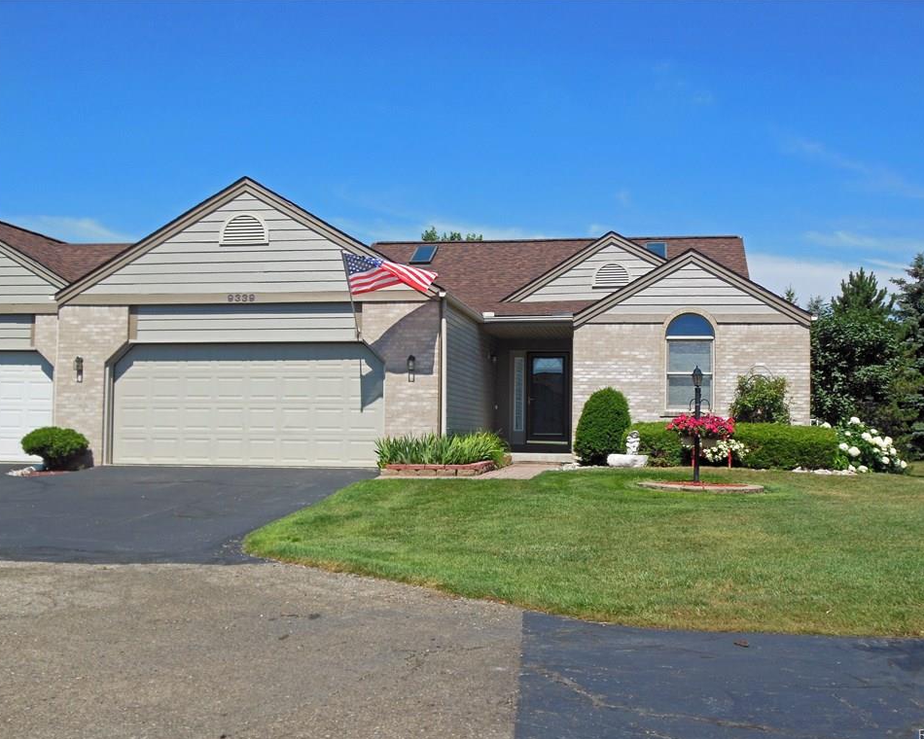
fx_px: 1094
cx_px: 483
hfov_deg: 45.8
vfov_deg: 37.3
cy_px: 370
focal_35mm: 40
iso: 125
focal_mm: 6.8
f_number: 3.6
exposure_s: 1/1500
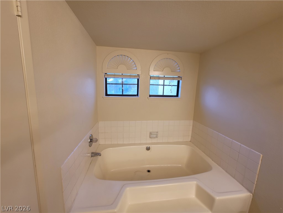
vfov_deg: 89.9
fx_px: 106
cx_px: 142
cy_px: 106
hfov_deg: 106.2
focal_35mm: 13
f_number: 2.2
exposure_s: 1/60
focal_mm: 2.2
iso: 64
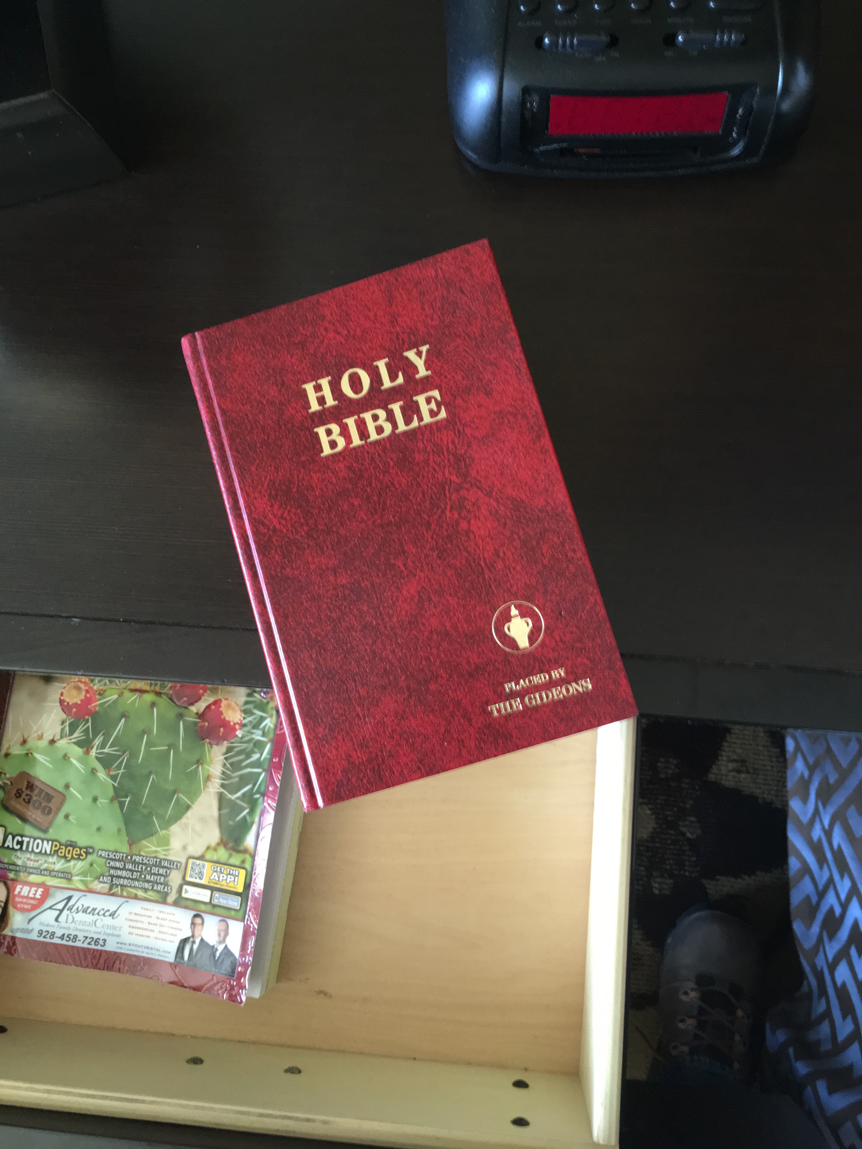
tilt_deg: -81.9
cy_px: 574
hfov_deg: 48.2
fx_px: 963
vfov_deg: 61.7
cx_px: 431
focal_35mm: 29
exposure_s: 1/15
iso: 200
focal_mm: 4.15
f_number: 2.2
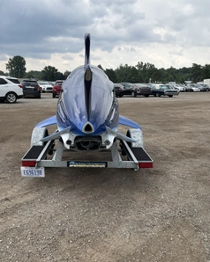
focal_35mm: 38
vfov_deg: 48.0
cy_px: 131
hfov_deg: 38.9
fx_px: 296
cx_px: 81
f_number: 1.8
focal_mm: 3
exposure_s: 1/1098
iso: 25
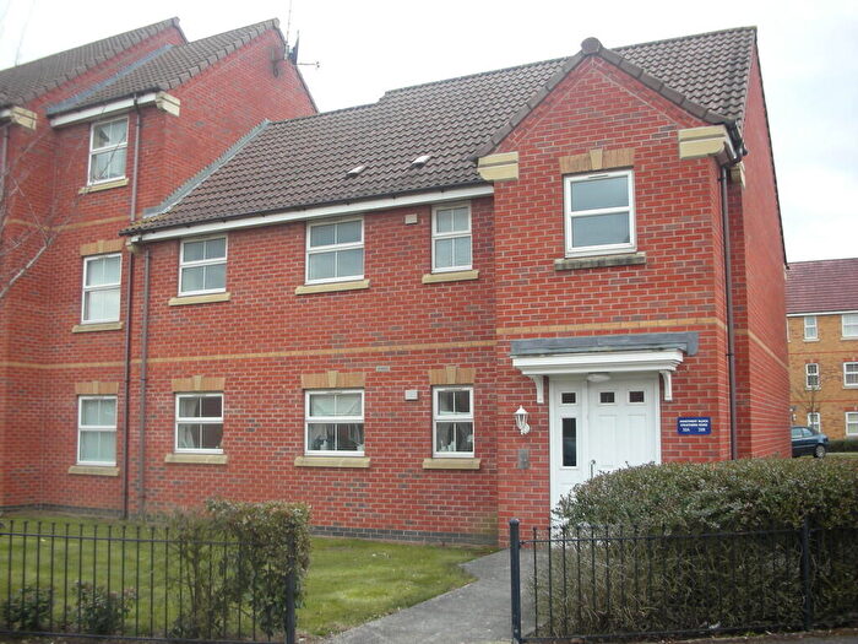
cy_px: 322
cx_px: 429
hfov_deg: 52.6
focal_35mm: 35
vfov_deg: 40.7
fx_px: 868
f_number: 3
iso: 50
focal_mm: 5.8
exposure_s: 1/83.4
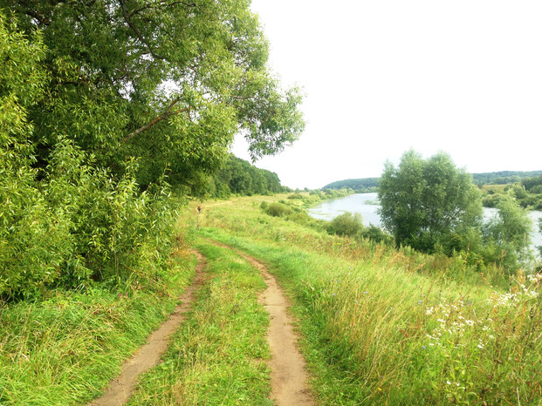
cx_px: 273
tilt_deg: -3.3
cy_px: 206
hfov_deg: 53.9
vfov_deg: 41.8
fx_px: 532
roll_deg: +3.2
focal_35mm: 34
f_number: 2.4
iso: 50
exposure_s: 1/293
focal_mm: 4.12
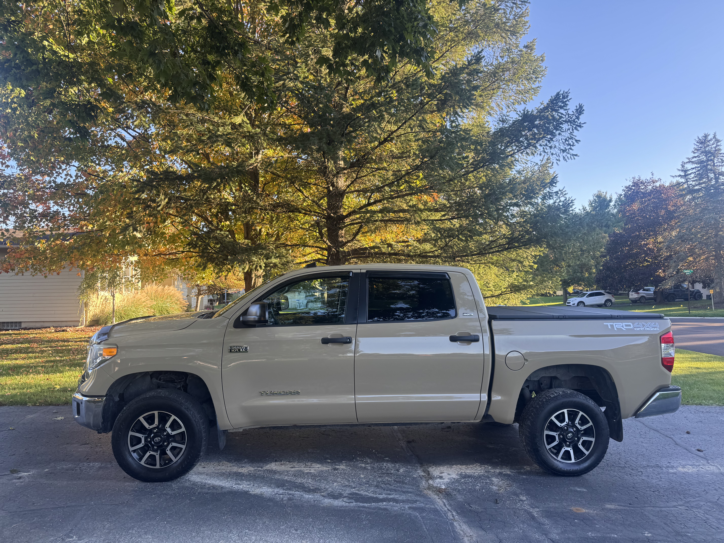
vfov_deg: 56.8
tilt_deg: +2.2
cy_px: 272
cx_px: 362
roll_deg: +0.5
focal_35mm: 24
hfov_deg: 71.6
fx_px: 502
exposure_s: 1/245
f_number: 1.78
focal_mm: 6.76
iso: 80
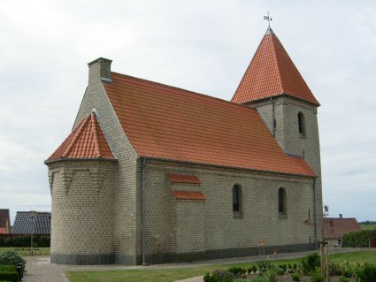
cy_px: 141
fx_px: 391
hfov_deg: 51.3
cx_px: 188
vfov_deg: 39.7
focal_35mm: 36
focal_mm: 7.5
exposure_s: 1/342
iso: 50
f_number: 6.1
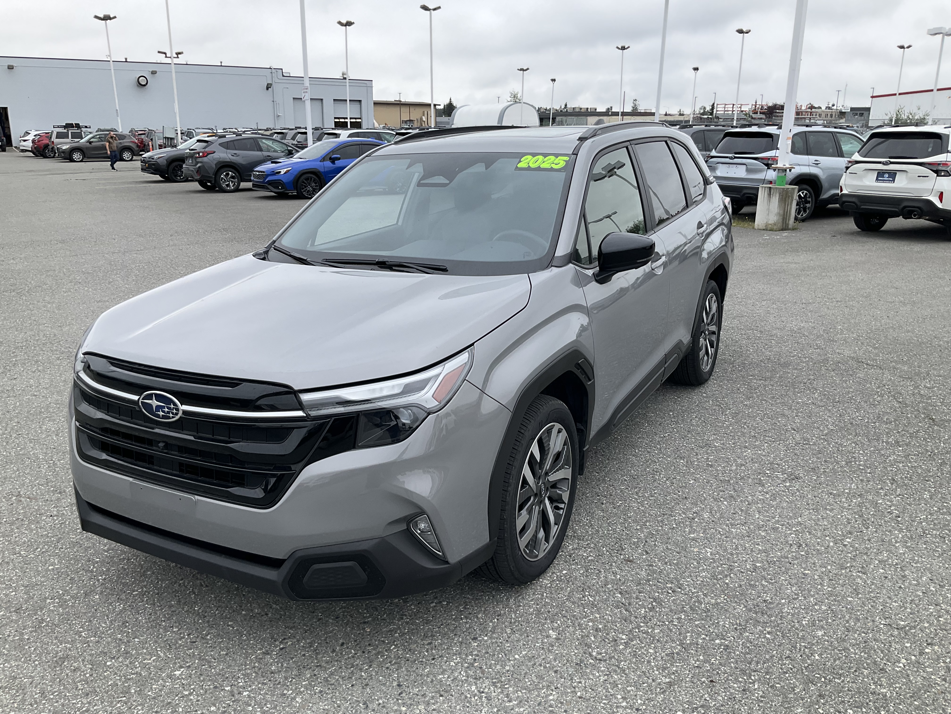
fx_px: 797
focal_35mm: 29
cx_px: 476
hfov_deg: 61.7
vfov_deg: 48.2
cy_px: 357
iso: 25
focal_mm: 3
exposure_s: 1/486
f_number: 1.8
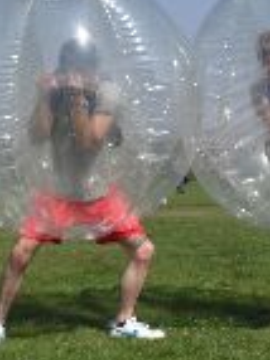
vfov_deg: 22.7
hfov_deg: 17.1
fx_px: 896
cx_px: 114
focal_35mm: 86
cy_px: 145
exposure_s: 1/350
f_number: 8.4
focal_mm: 6.3
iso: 100
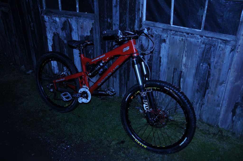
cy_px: 80
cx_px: 122
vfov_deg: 39.9
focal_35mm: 33
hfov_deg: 57.3
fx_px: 222
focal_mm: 22
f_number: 3.8
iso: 200
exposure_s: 1/60
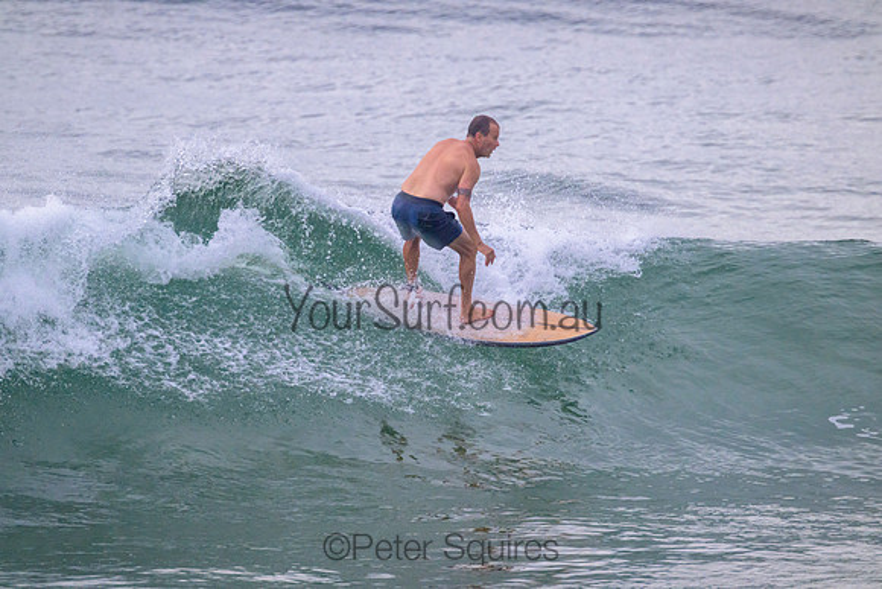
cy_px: 294
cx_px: 441
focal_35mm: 800
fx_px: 19604
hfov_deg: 2.6
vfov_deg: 1.7
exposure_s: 1/2000
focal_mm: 800
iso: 2800
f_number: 11
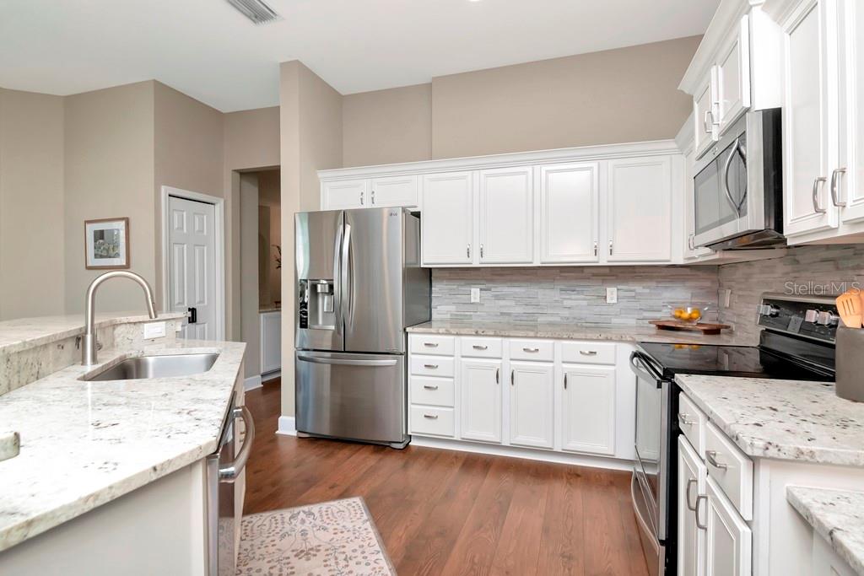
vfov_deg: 72.1
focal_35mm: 16
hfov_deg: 95.0
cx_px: 432
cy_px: 288
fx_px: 396
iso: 800
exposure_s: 1/200
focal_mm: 11
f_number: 7.1
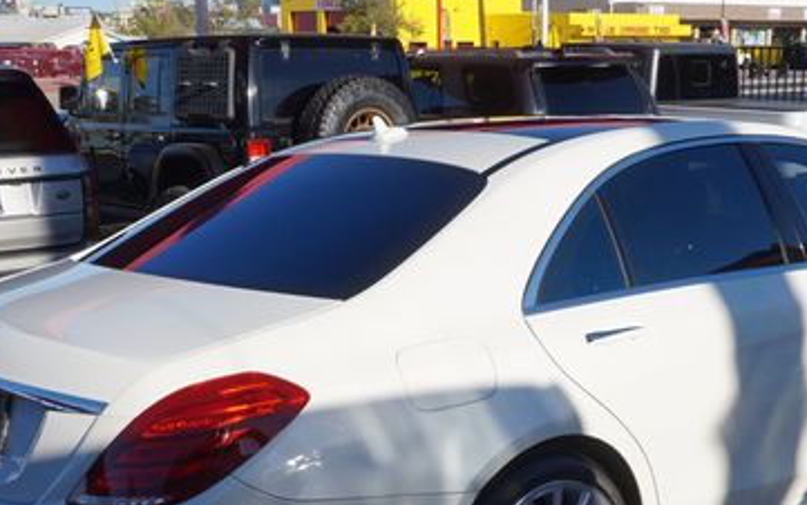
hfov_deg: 35.6
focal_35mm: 57
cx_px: 474
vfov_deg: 22.4
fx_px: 1252
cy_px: 429
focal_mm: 21
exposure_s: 1/160
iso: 100
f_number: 11
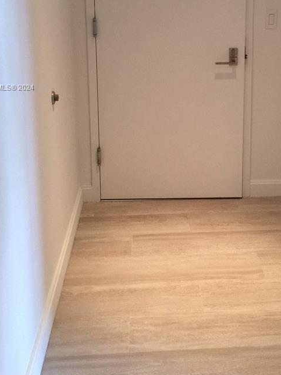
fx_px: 584
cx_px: 189
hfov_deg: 26.9
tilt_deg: -11.9
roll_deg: -0.7
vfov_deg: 34.7
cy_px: 88
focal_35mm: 54
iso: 32
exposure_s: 1/15
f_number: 2.2
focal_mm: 4.15
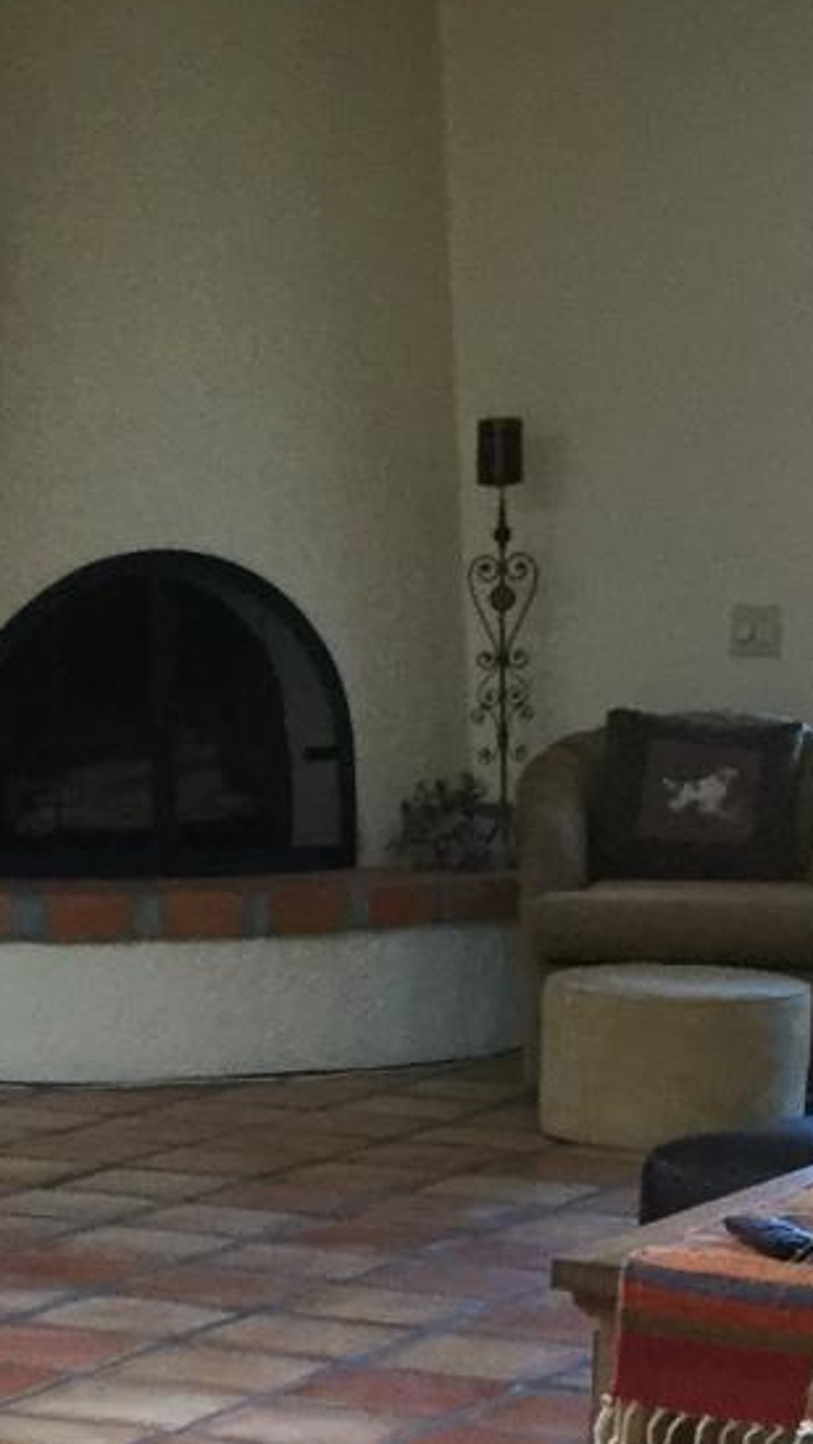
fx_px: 4712
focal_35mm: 123
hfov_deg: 9.6
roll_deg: -1.4
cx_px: -395
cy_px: 1460
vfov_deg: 17.0
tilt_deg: -13.3
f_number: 2.4
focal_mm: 3.3
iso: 40
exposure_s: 1/30
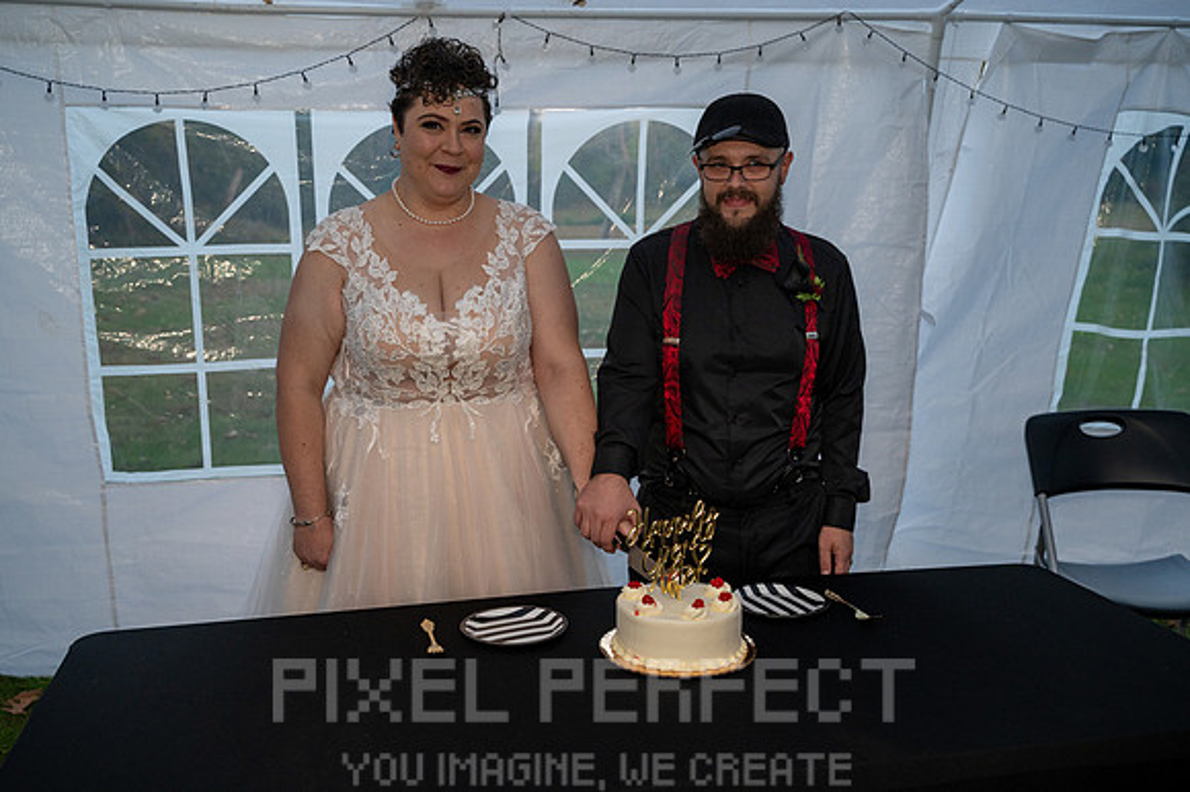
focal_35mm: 35
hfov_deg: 54.5
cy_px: 396
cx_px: 595
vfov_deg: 37.8
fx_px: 1156
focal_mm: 35
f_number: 4
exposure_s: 1/200
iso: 1100
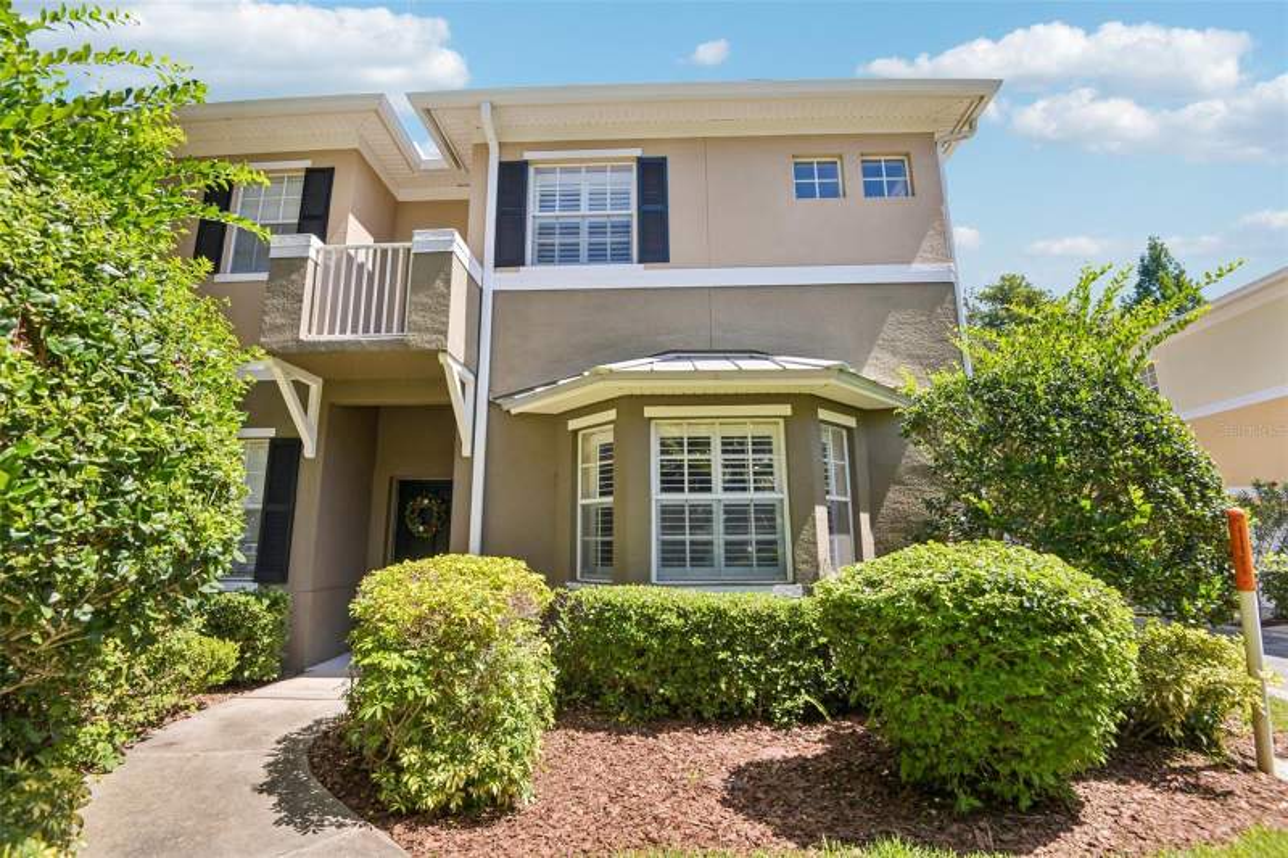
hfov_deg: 96.7
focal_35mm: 16
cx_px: 644
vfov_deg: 73.7
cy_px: 429
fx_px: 572
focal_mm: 16
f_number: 8
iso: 400
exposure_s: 1/640
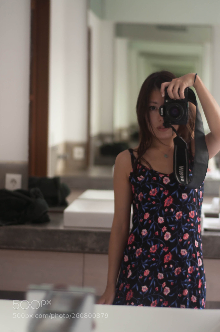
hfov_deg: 18.1
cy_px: 166
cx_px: 110
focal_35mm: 75
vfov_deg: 27.0
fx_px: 689
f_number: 1.8
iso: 250
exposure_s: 1/100
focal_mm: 50
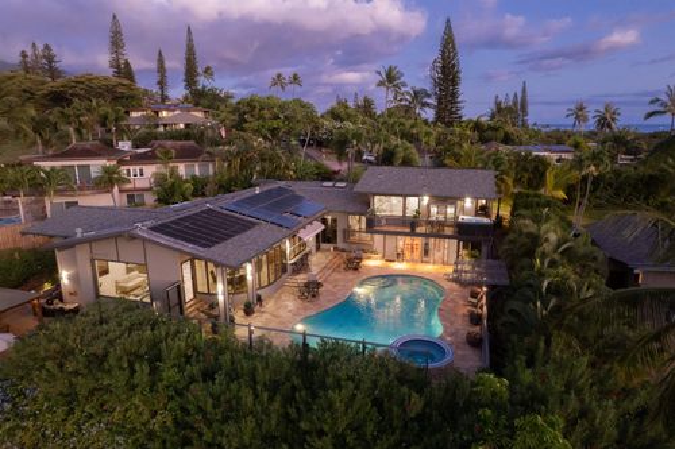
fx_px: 412
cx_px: 338
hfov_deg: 78.6
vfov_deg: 57.2
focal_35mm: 22
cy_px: 224
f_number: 2.8
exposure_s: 1/13
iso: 580
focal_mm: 8.38
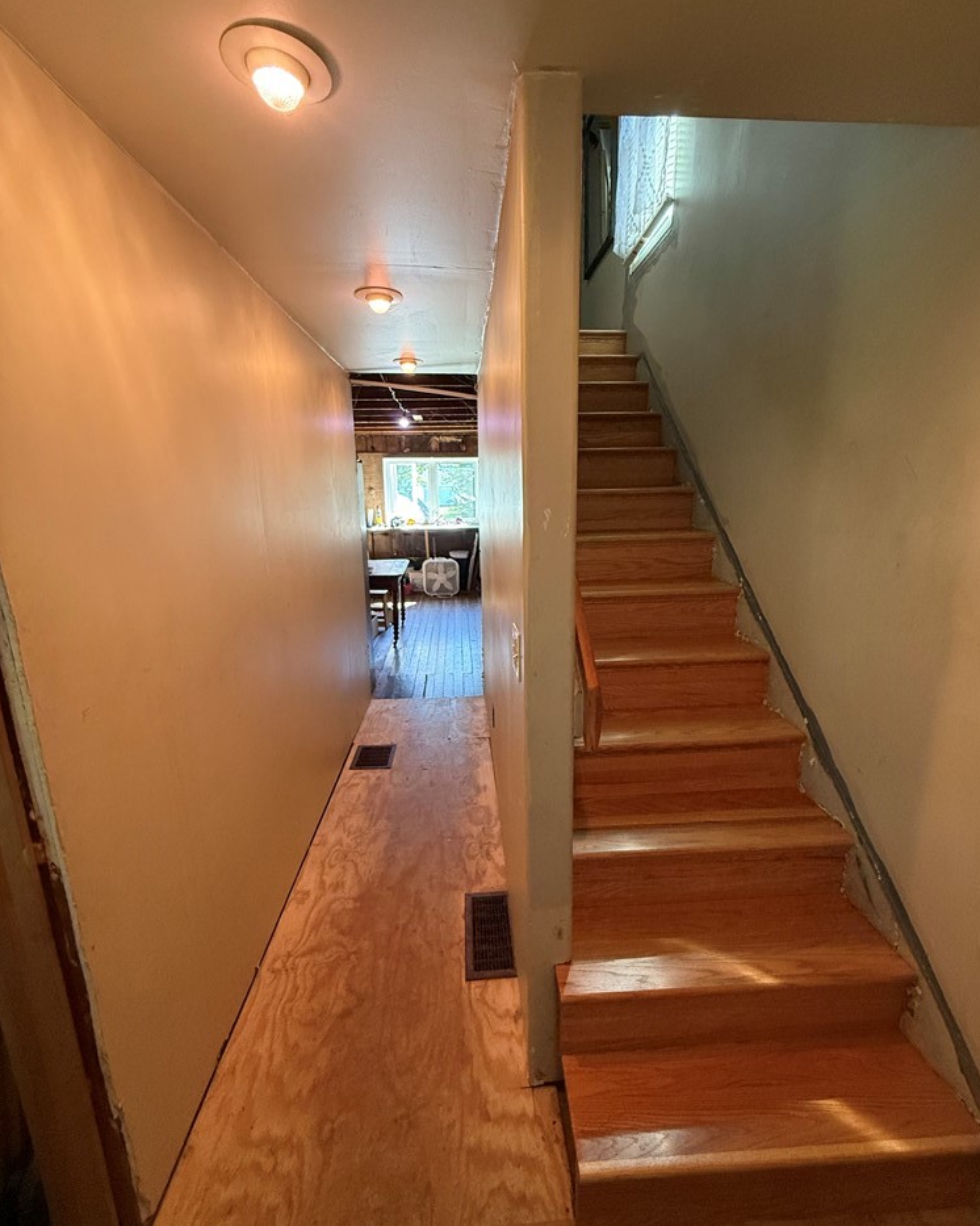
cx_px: 502
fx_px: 544
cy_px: 611
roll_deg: +0.0
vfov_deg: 96.8
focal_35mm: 15
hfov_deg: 84.0
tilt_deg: -11.9
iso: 400
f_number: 2.2
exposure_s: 1/60
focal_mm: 2.22
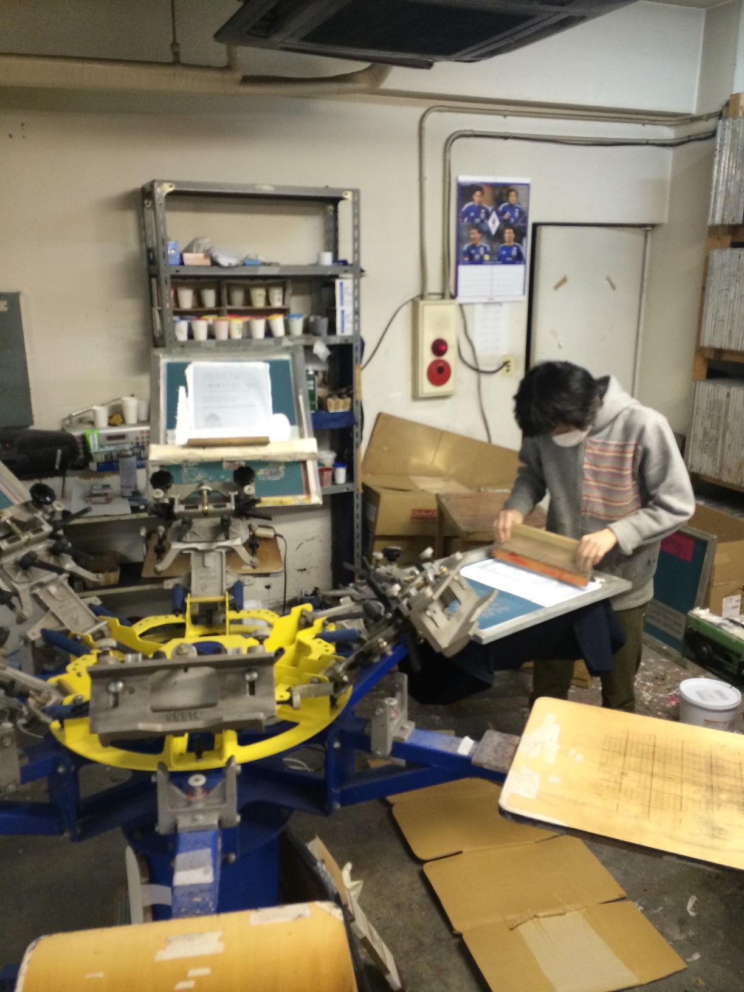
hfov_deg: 46.8
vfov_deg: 60.0
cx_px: 372
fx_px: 860
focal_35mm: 30
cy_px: 496
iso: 160
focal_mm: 4.12
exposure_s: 1/30
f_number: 2.2
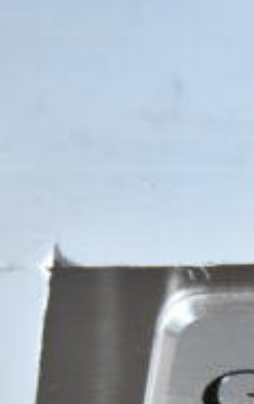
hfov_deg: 4.7
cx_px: 553
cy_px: 216
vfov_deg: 7.7
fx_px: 3011
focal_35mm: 273
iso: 3600
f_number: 5.6
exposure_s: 1/100
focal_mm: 55
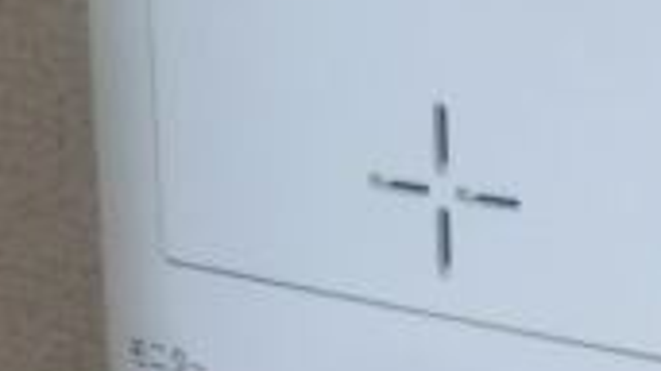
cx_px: 584
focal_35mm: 98
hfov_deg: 21.4
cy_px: -66
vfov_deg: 12.1
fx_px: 1717
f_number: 3.2
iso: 500
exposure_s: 1/60
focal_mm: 4.3
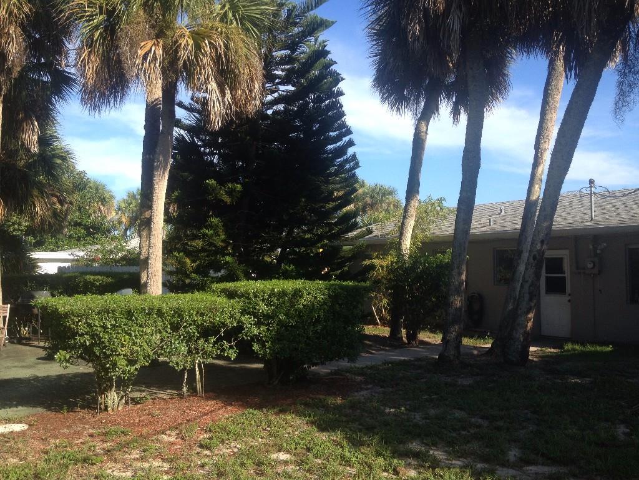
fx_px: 646
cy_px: 240
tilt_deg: -0.3
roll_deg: +0.9
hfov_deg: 52.6
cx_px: 320
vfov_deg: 40.7
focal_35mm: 35
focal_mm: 4.28
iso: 50
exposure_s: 1/789
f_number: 2.4
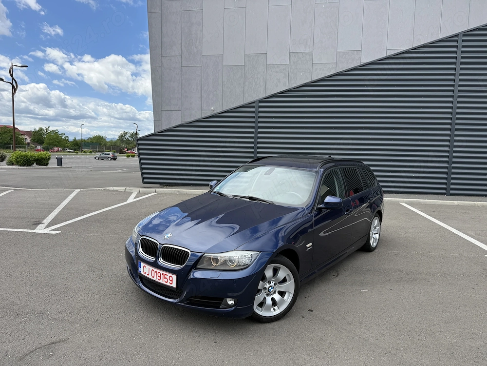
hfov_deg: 71.6
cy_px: 183
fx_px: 338
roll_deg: -2.2
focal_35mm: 24
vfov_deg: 56.8
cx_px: 244
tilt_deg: -3.4
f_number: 1.78
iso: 100
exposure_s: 1/3425
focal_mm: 6.76
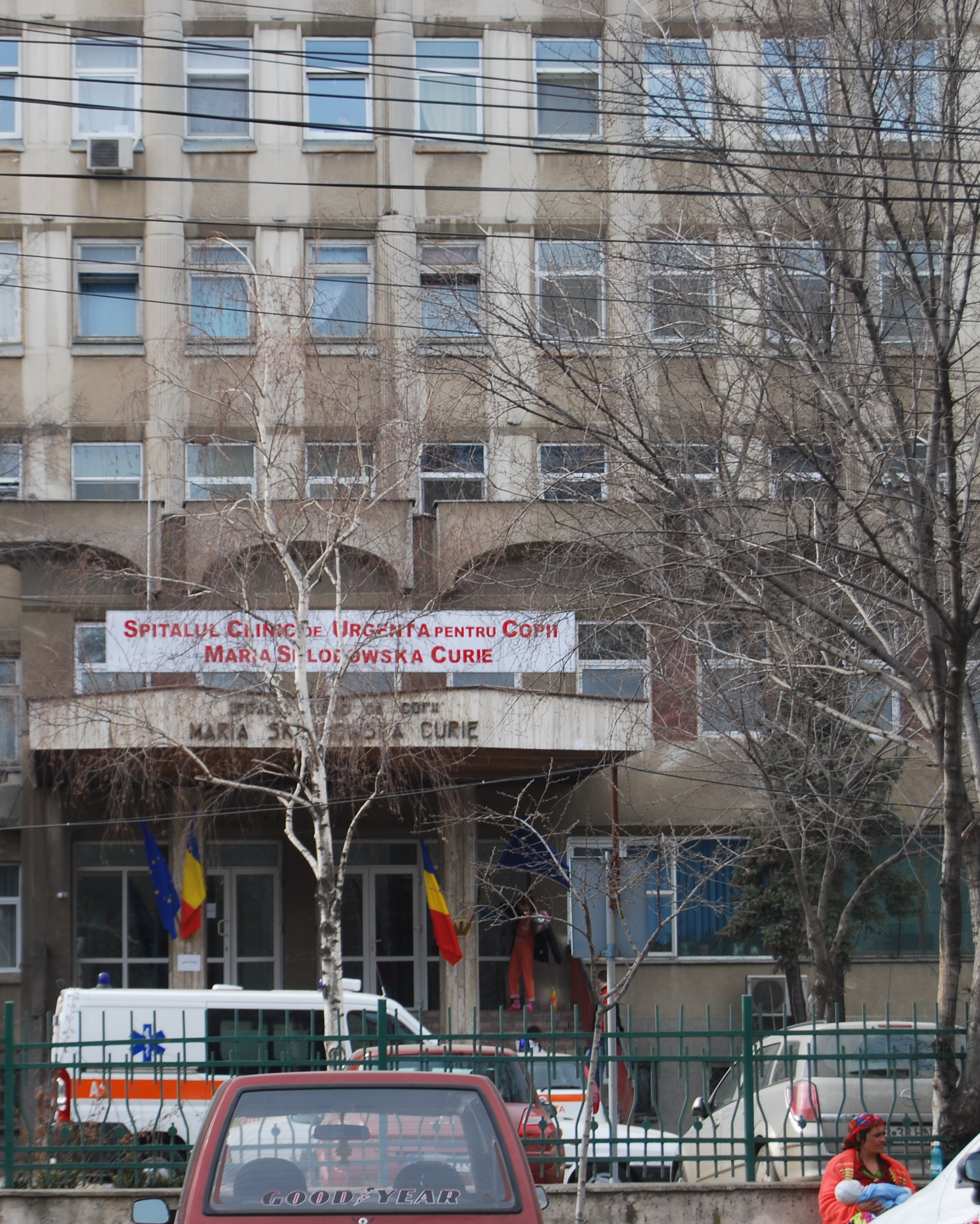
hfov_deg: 13.2
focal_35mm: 117
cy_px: 615
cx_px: 249
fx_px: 4231
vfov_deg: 16.5
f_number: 5.6
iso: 100
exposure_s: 1/125
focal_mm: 55
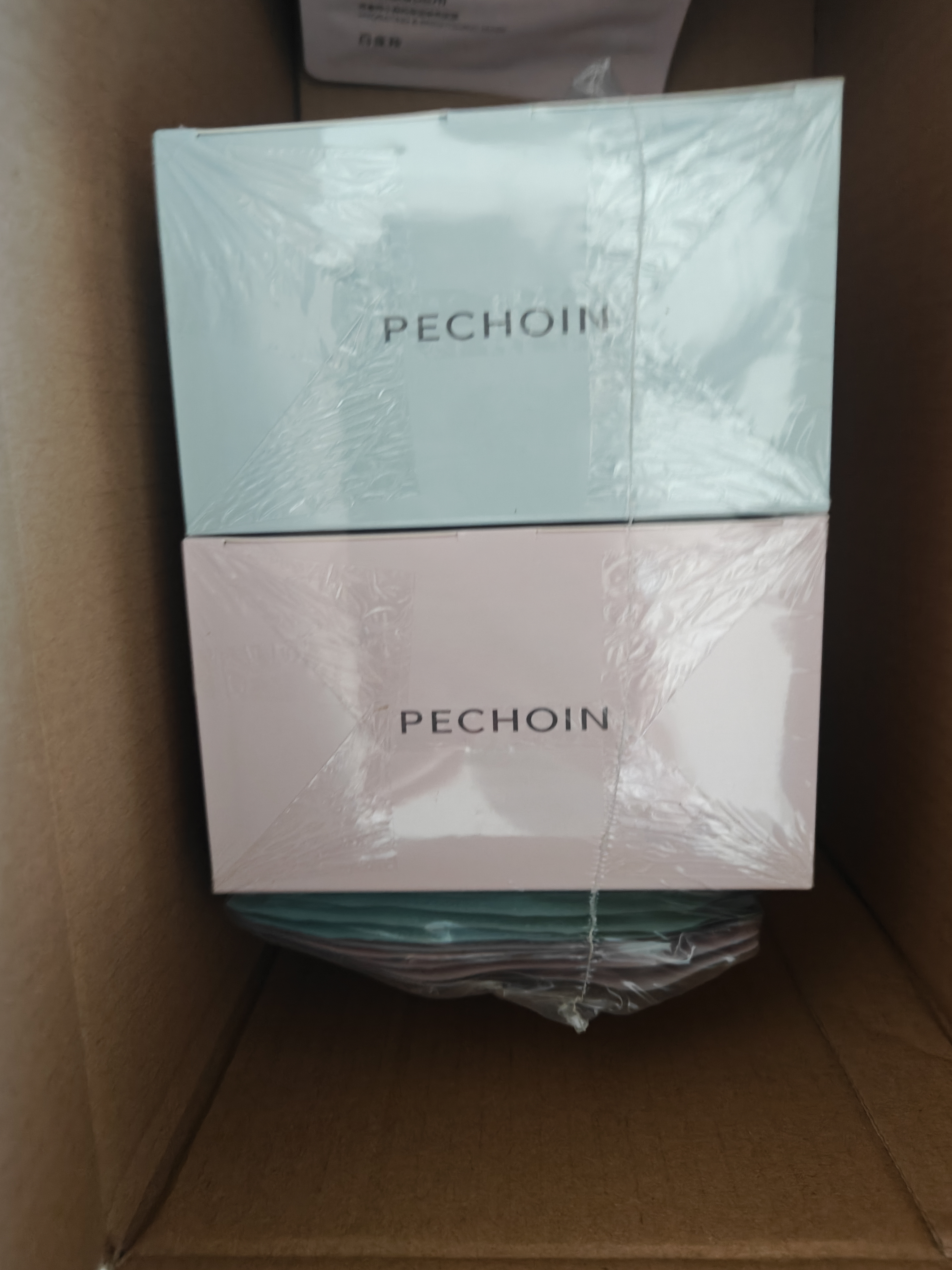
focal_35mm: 24
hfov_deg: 56.8
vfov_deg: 71.6
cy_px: 635
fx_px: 880
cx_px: 476
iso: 500
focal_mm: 5.59
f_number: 1.8
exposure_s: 1/59
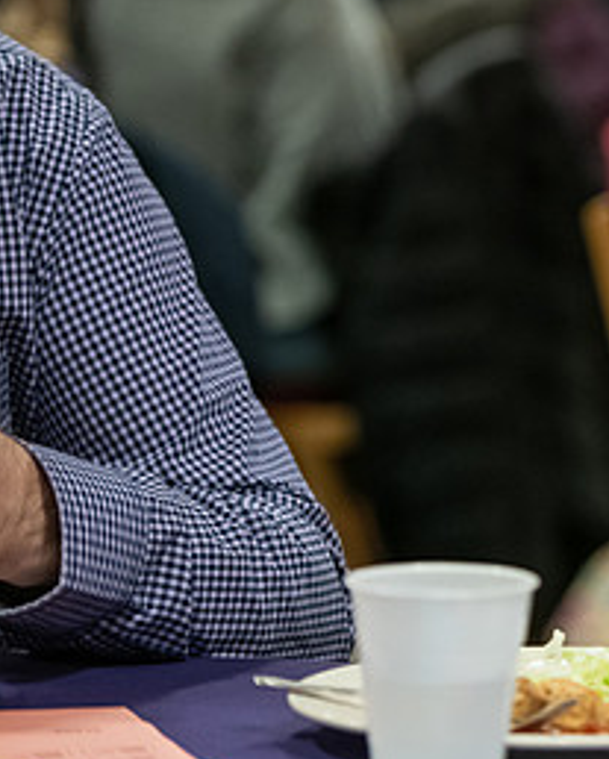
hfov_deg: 6.1
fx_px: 5690
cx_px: 850
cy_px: 240
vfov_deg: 7.6
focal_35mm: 253
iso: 2000
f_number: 3.2
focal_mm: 120
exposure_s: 1/200
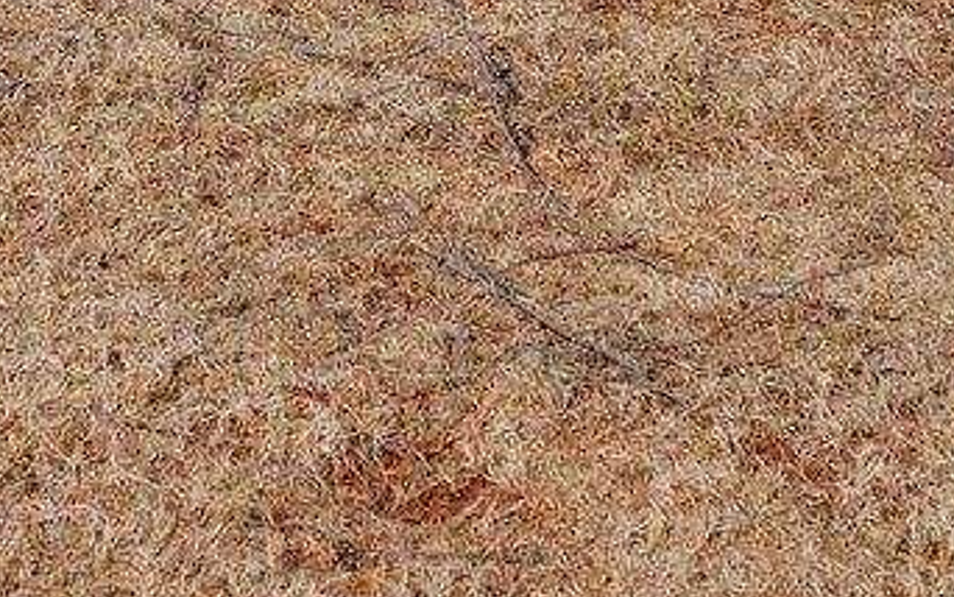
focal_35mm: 125
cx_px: 368
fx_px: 3252
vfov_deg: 9.0
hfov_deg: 16.7
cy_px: -1042
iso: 250
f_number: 9
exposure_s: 1/125
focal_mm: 20.5
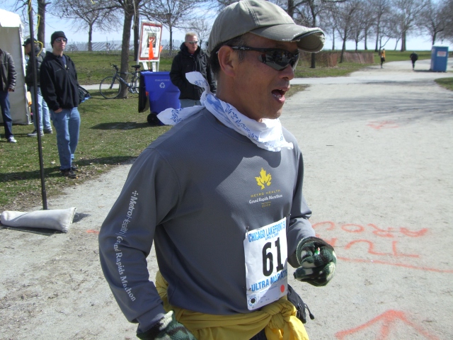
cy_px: 170
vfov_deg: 37.7
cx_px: 226
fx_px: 497
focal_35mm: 38
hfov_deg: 49.0
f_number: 4.3
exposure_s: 1/640
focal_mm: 6.2
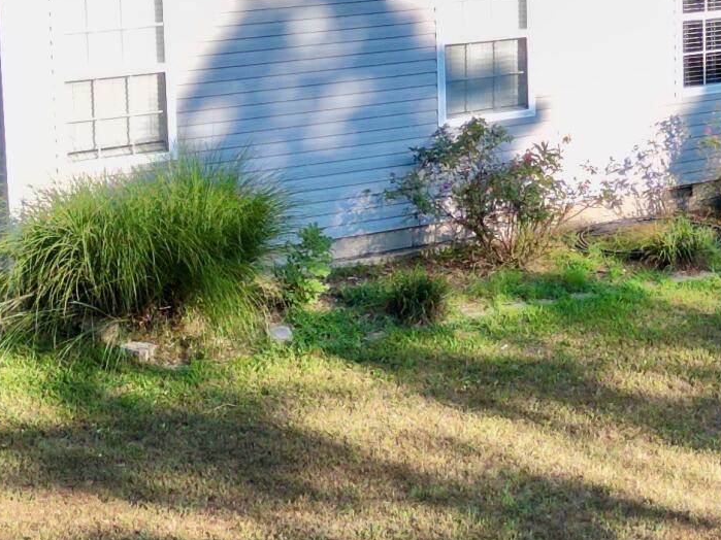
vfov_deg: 14.1
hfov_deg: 17.8
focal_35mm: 103
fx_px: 2145
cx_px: 943
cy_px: -26
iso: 100
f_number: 1.7
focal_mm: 6.72
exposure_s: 1/1000
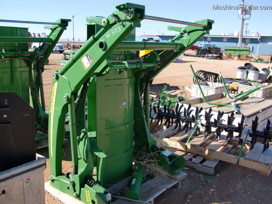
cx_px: 136
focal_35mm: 36
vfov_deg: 39.7
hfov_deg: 51.4
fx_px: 283
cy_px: 102
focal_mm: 6.3
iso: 64
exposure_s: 1/800
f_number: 2.8
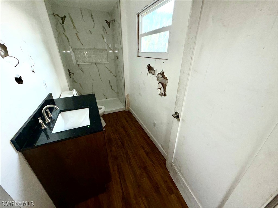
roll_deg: +0.7
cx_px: 139
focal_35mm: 14
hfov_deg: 102.1
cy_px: 104
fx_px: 112
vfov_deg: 85.7
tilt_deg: -26.0
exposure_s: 1/108
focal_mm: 2.22
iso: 50
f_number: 2.2
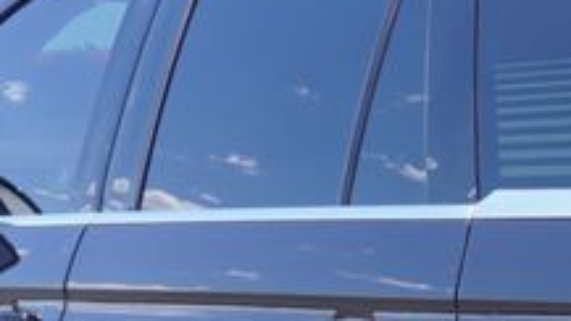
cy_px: 571
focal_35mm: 163
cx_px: 758
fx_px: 2468
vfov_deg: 7.2
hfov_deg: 12.7
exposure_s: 1/125
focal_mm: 22
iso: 100
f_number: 6.3
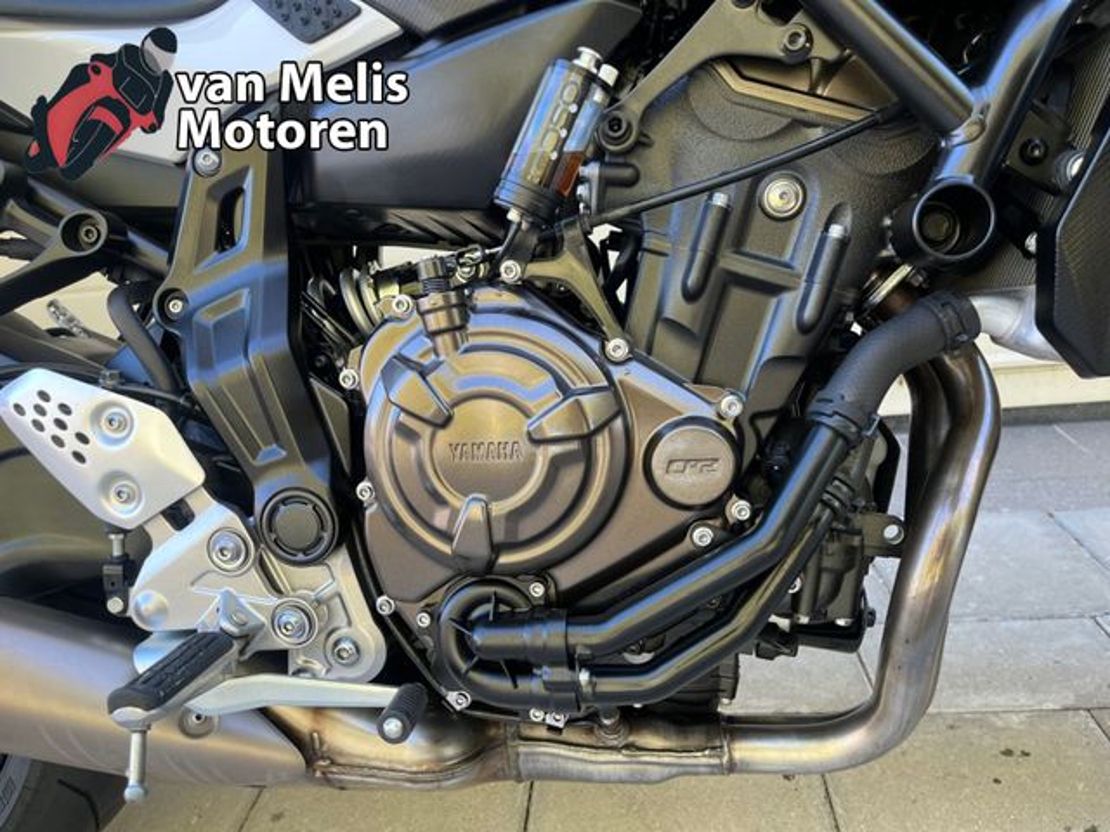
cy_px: 416
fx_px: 834
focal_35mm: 26
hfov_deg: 67.3
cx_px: 555
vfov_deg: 53.1
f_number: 1.6
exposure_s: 1/121
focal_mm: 5.1
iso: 100
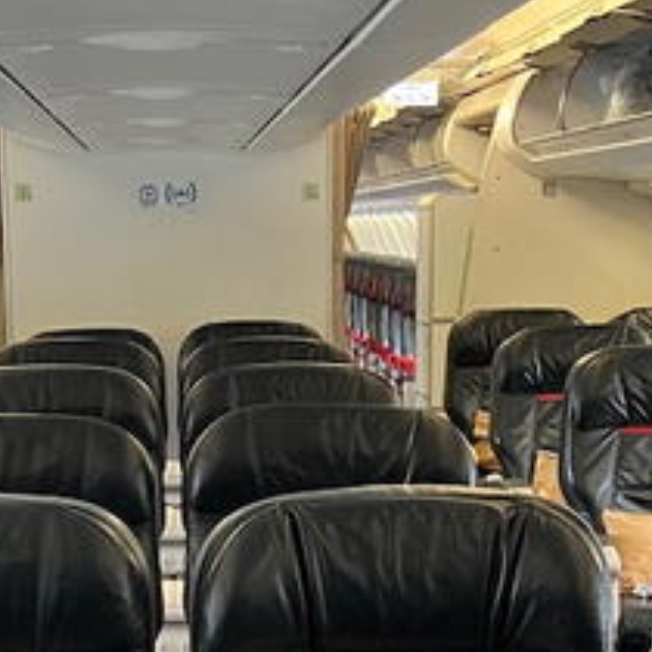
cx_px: 239
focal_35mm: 92
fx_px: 1960
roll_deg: +2.0
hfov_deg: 18.8
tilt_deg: -15.8
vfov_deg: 18.0
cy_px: 782
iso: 320
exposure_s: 1/57
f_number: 1.5
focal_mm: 5.7
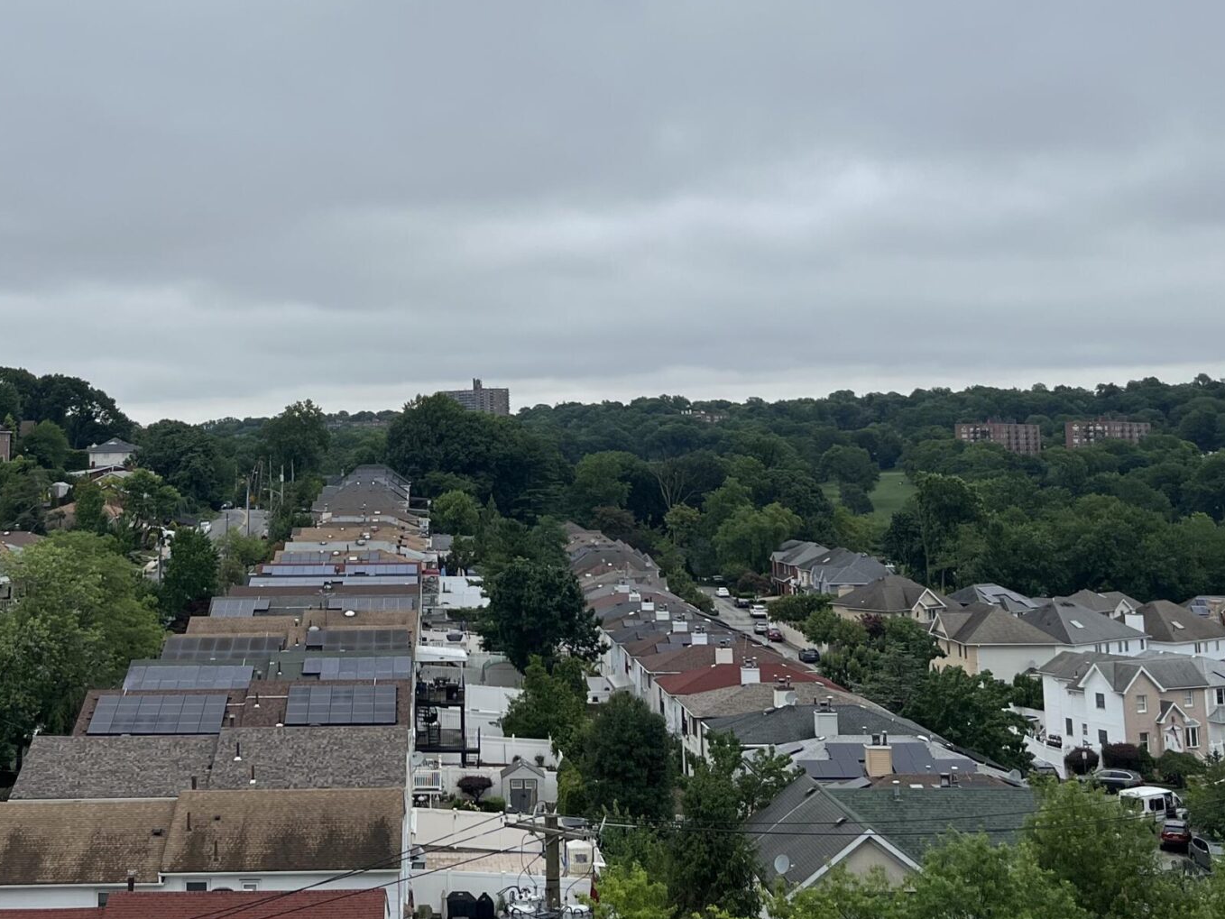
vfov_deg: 29.1
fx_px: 1734
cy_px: 194
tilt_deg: +8.4
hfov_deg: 38.5
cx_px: 427
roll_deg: +0.9
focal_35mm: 49
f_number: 1.6
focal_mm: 5.1
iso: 50
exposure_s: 1/4149
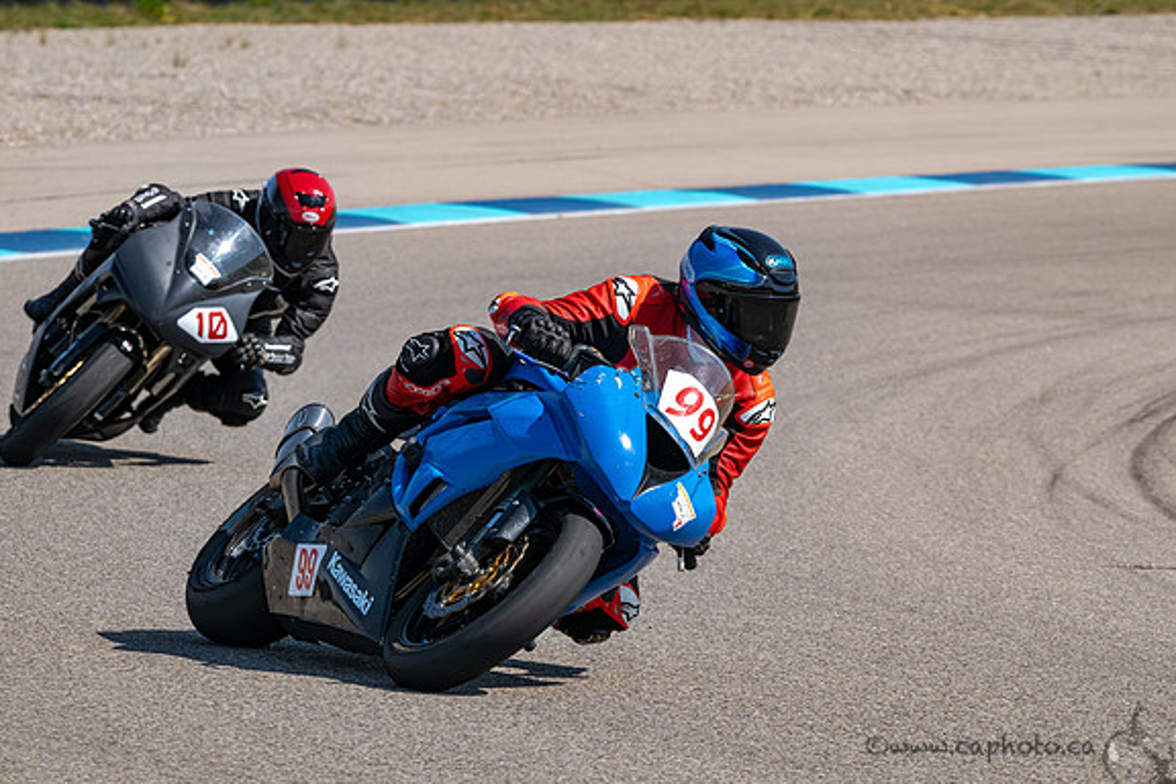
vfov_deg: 4.7
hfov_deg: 7.1
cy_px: 393
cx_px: 586
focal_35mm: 292
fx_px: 9538
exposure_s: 1/1250
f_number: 11
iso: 500
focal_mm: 290
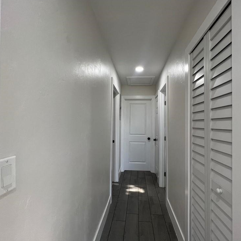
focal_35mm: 16
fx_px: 126
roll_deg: -0.3
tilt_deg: -0.2
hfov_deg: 87.3
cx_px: 129
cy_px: 121
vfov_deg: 87.4
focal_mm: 1.57
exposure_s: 1/120
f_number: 1.8
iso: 100
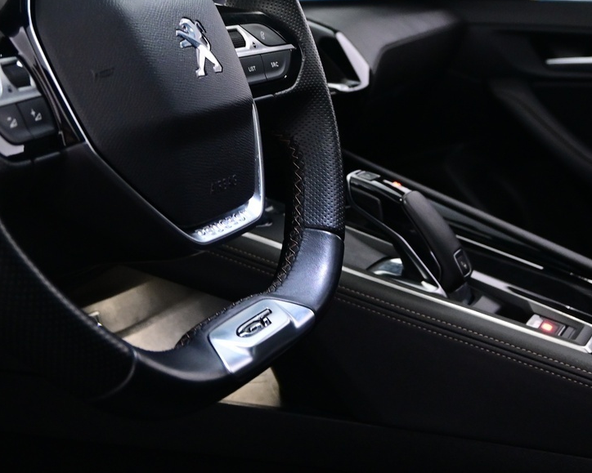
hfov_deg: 29.3
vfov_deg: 23.3
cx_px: 301
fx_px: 1131
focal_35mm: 65
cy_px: 97
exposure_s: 1/30
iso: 1600
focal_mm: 20.5
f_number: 3.8
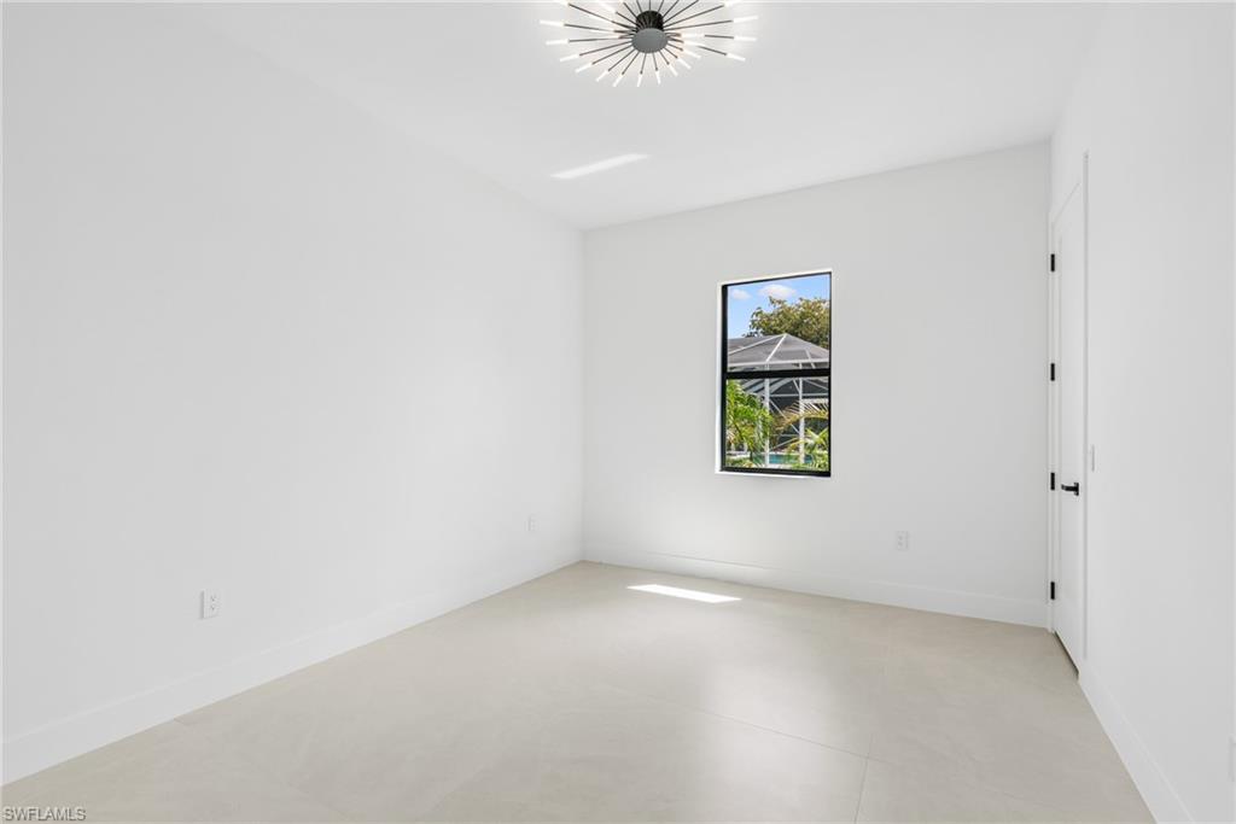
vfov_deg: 73.8
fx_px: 549
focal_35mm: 16
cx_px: 618
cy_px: 412
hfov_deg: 96.7
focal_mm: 16
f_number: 8
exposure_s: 1/30
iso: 125
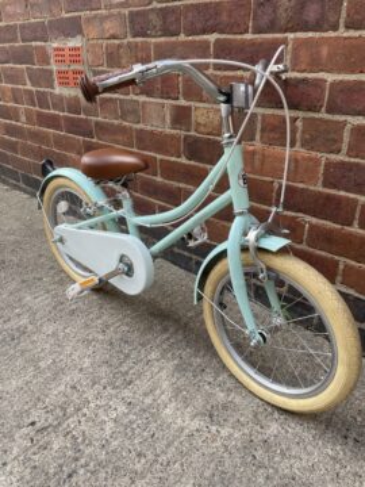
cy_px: 244
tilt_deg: -32.8
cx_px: 182
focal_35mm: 26
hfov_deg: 53.1
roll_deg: -0.8
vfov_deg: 67.3
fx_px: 366
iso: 32
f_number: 1.6
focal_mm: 4.2
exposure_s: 1/325
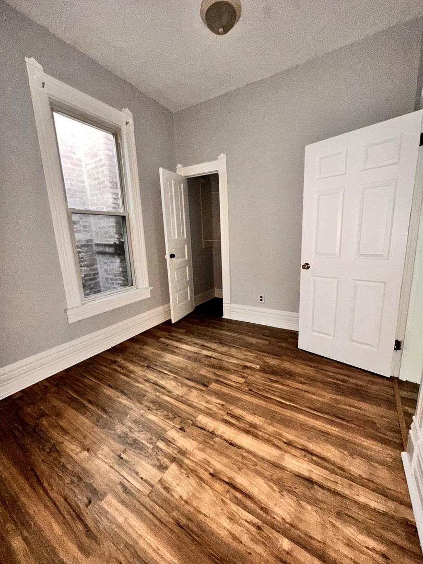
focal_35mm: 14
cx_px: 212
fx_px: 228
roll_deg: +1.7
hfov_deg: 85.7
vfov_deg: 102.1
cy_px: 282
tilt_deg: -11.3
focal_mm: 2.22
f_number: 2.2
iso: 250
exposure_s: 1/30
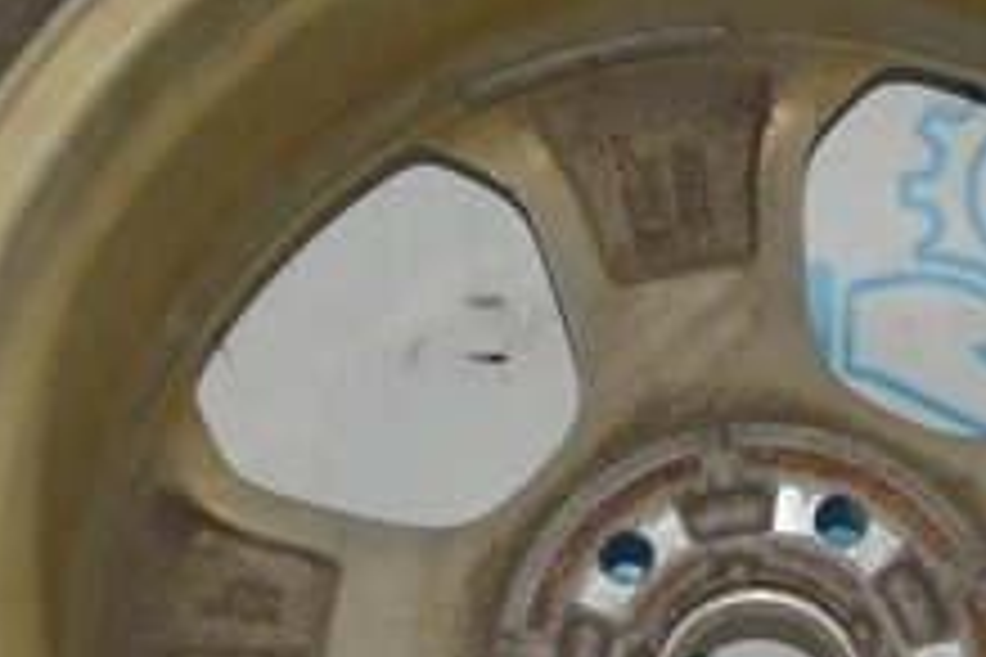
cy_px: 731
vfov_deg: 9.7
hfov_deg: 14.6
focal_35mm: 140
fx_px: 3834
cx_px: 635
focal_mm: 20
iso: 400
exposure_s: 1/80
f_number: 4
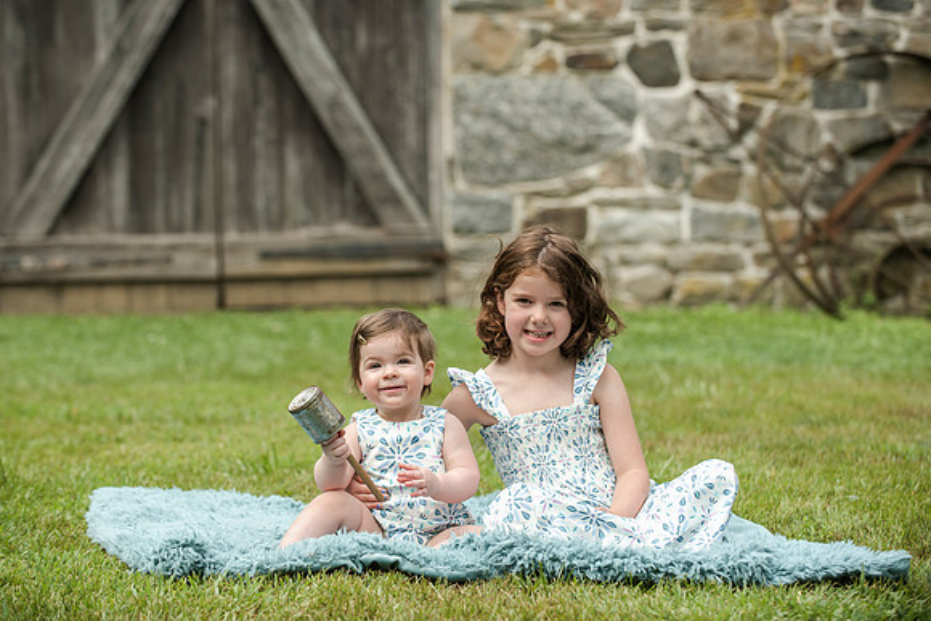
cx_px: 431
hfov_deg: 18.1
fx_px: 2916
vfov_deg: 12.2
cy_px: 288
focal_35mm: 113
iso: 400
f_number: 4
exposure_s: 1/2000
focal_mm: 105
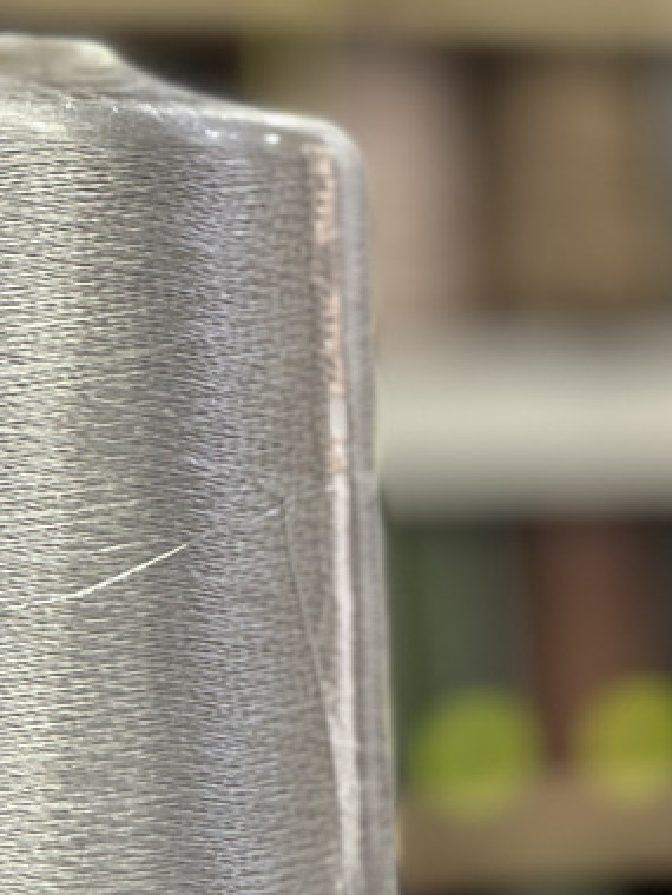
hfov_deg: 9.1
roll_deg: +0.5
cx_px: -28
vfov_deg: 12.2
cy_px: 464
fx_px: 4193
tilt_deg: +0.5
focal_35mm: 162
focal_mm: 9
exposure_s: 1/33
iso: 160
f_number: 2.8
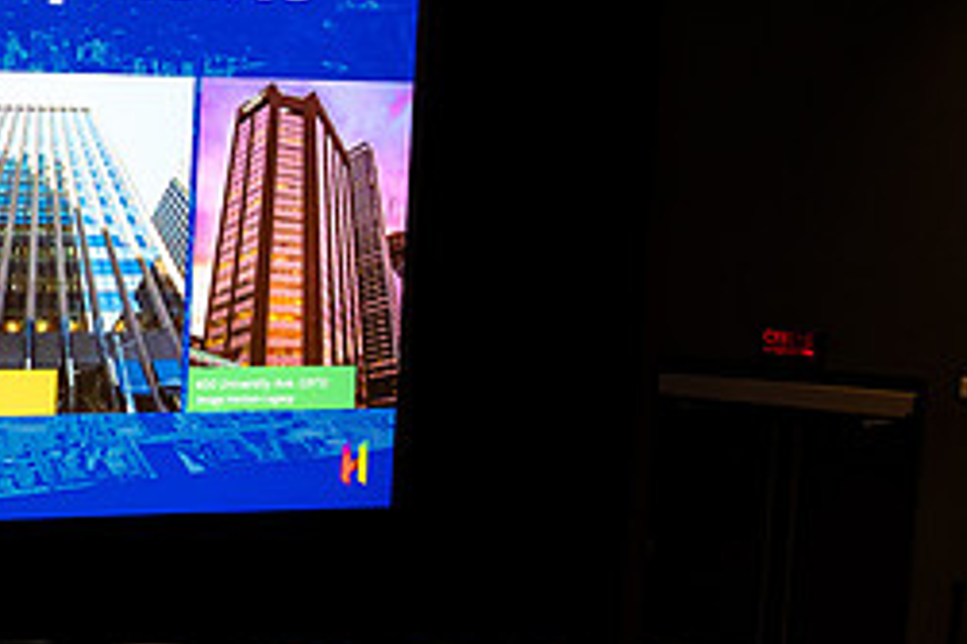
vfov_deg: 16.8
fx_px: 2174
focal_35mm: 81
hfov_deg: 23.5
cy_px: 361
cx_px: -104
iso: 4000
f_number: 2.8
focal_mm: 35
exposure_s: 1/160
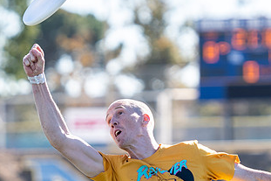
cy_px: 99
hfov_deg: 4.2
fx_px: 3717
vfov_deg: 2.8
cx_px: 169
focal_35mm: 494
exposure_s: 1/1000
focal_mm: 150
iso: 100
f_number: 2.8
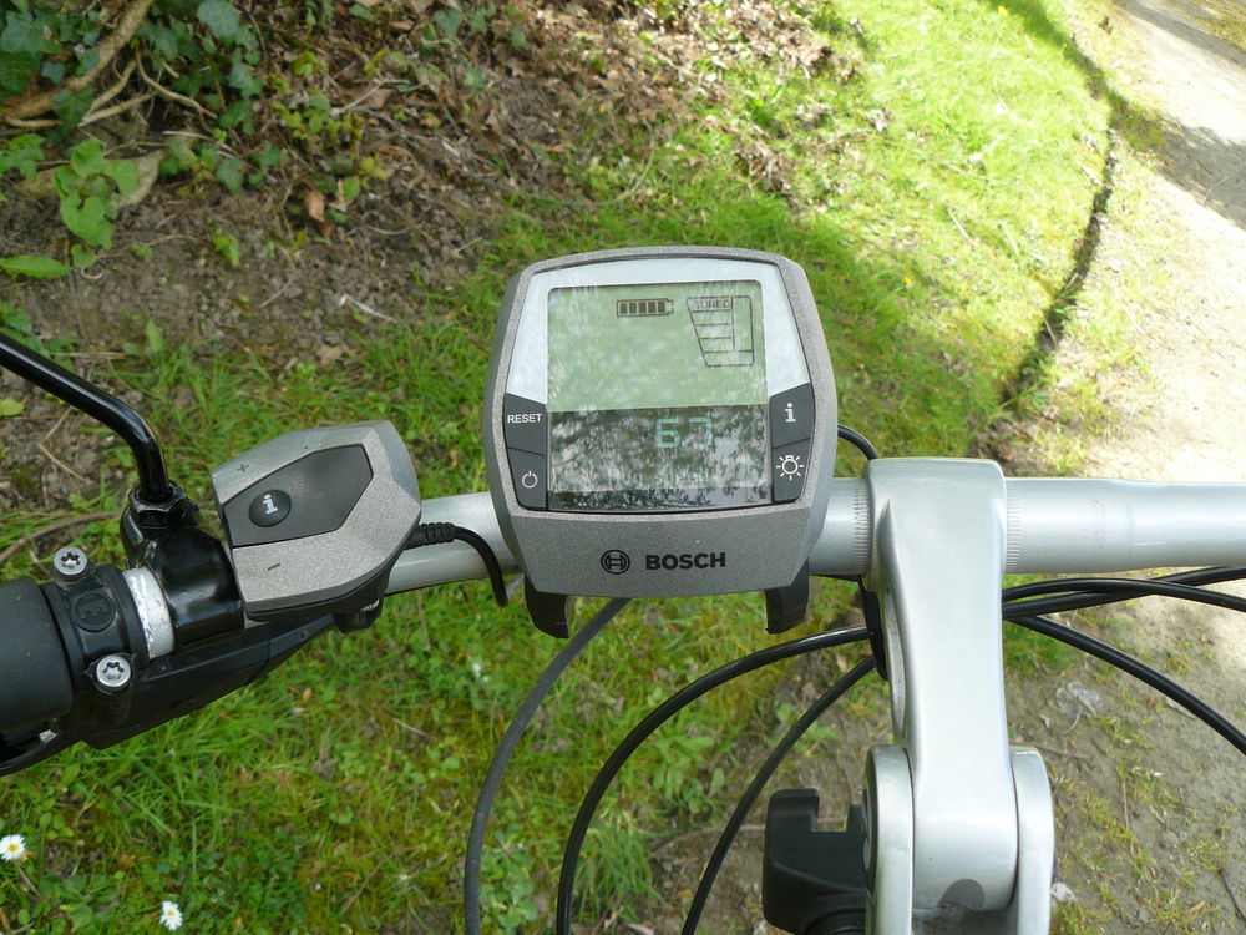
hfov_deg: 51.4
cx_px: 623
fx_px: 1296
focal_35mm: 36
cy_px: 468
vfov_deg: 39.7
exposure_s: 1/100
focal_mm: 6
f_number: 4
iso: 100
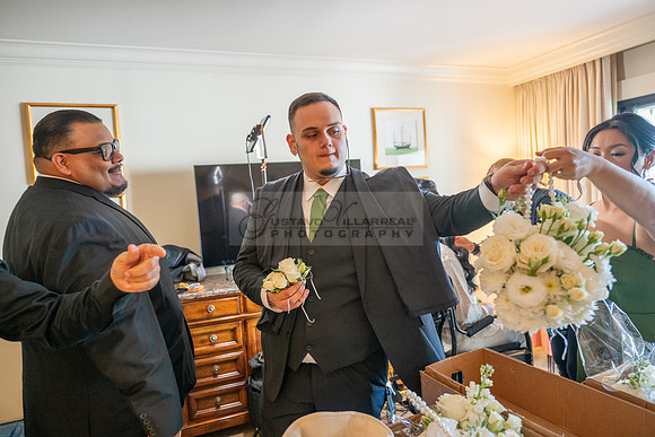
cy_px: 218
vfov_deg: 53.2
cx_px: 328
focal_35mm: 24
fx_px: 437
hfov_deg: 73.7
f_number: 2.8
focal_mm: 24
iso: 500
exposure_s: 1/100
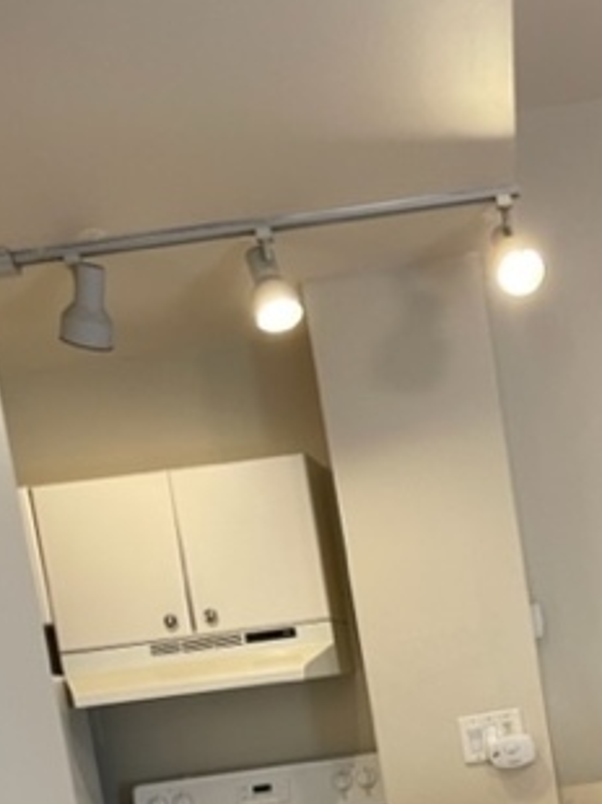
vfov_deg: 31.8
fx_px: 1300
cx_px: 550
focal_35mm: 56
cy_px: 803
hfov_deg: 25.2
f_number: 1.6
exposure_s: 1/60
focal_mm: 5.1
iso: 100
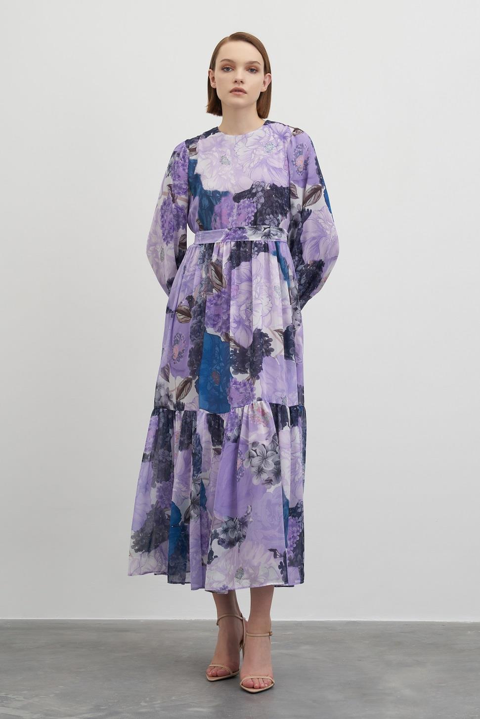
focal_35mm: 56
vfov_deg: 35.6
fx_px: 1119
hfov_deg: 24.2
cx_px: 240
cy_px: 360
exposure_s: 1/160
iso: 250
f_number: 7.1
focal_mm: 56
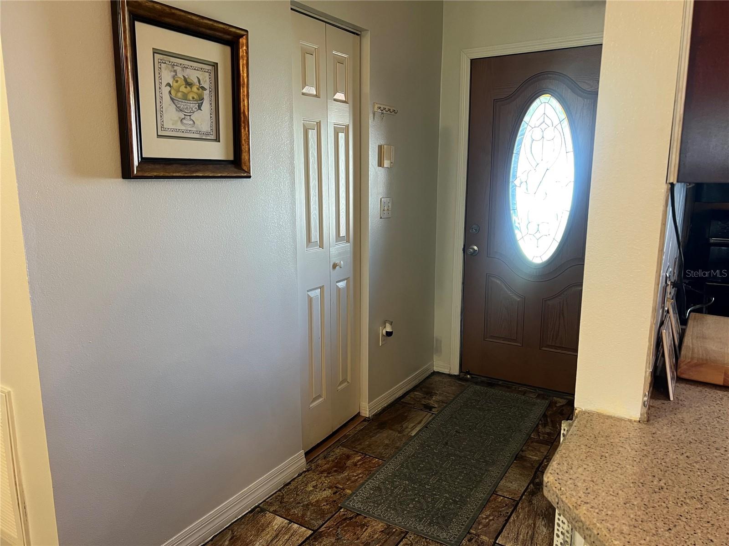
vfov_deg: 53.1
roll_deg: -0.2
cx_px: 364
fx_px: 548
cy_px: 273
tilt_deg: -10.9
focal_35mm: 26
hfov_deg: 67.3
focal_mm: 5.7
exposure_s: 1/60
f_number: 1.5
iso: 160
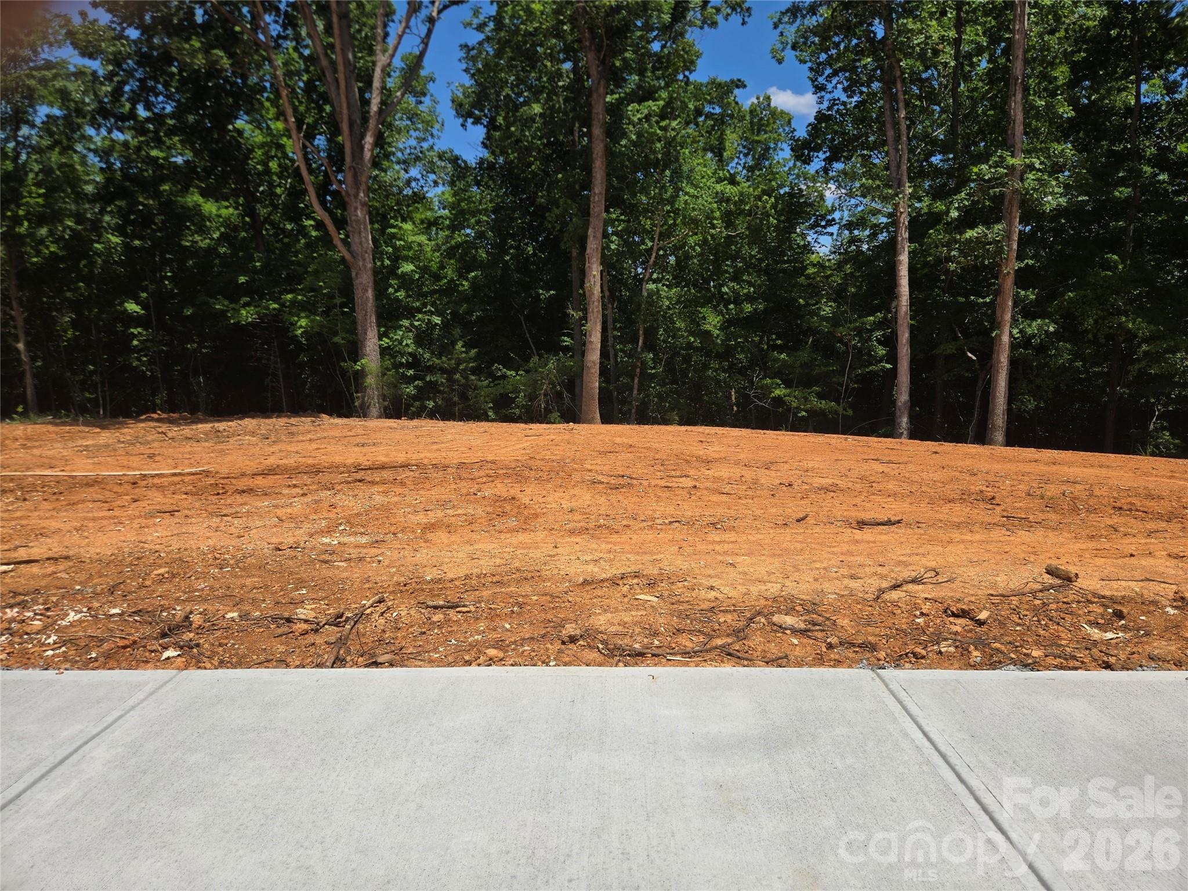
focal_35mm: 23
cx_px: 594
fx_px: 789
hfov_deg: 73.9
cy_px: 446
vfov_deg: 58.9
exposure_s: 1/2565
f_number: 1.8
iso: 25
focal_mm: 5.4
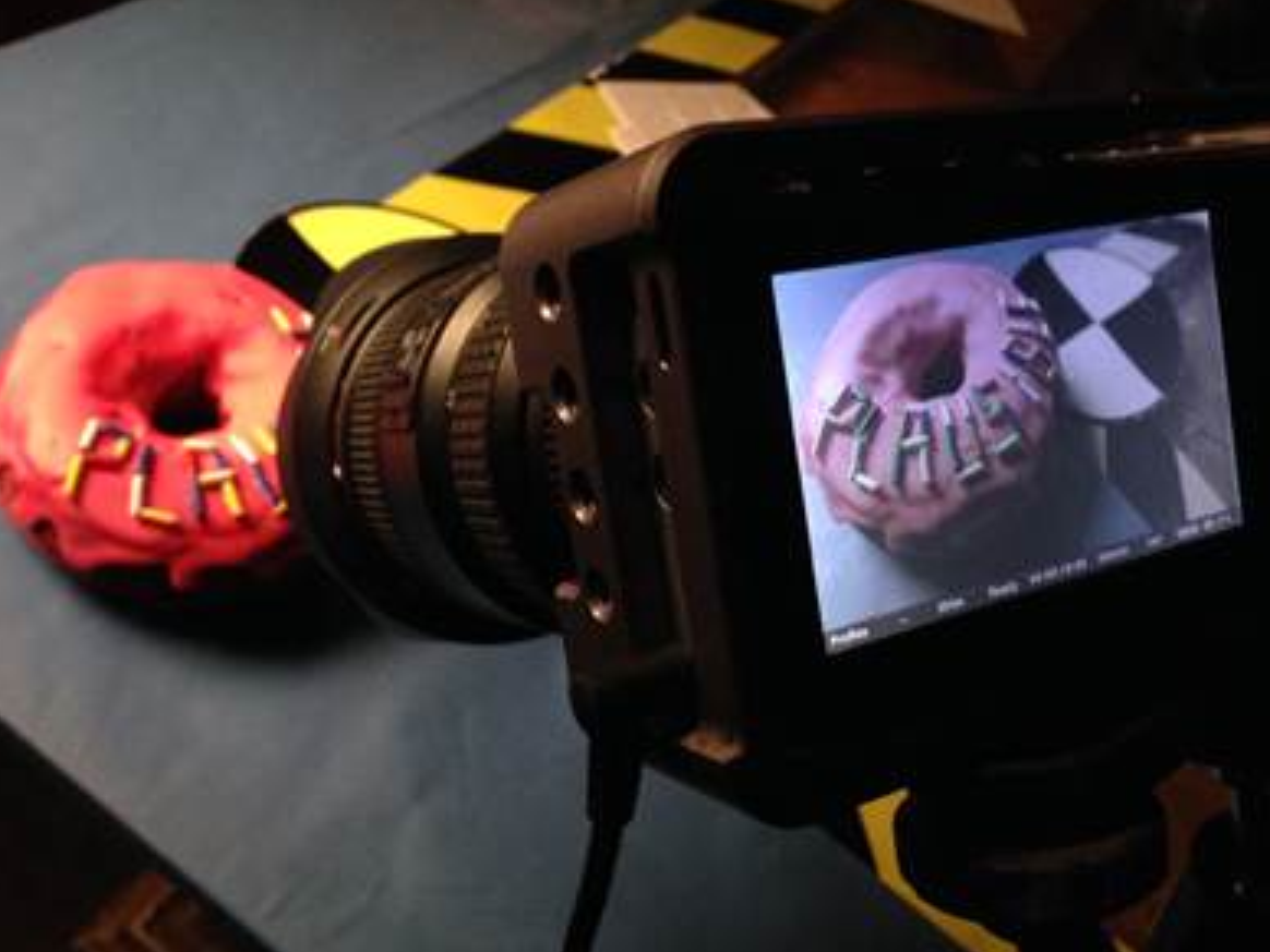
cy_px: 474
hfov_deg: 54.0
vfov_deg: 41.8
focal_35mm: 34
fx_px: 1247
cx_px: 628
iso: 320
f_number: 2.4
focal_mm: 4.12
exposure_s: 1/20
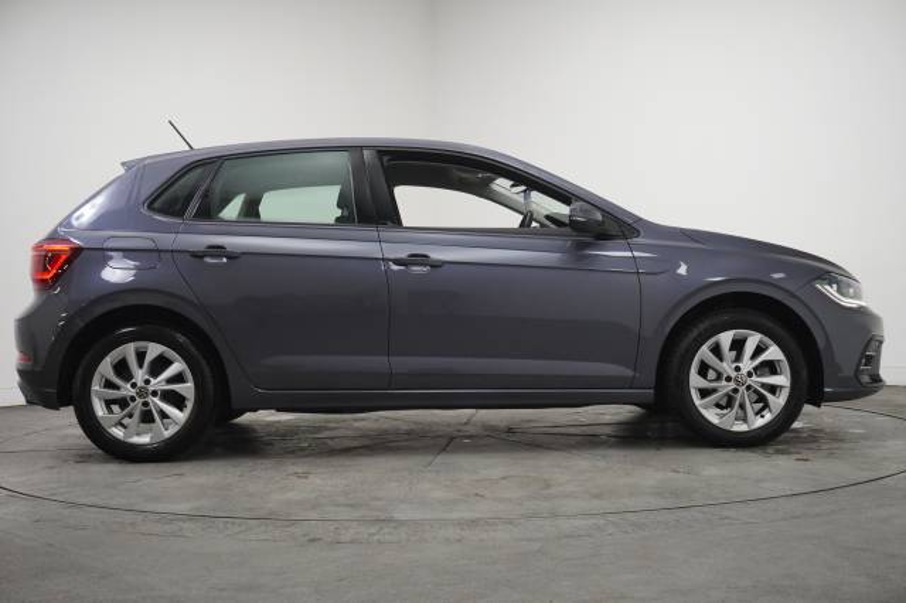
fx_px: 1132
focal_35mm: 45
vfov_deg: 29.8
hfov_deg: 43.6
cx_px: 453
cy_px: 302
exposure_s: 1/200
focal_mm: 30
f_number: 4.5
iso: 2000
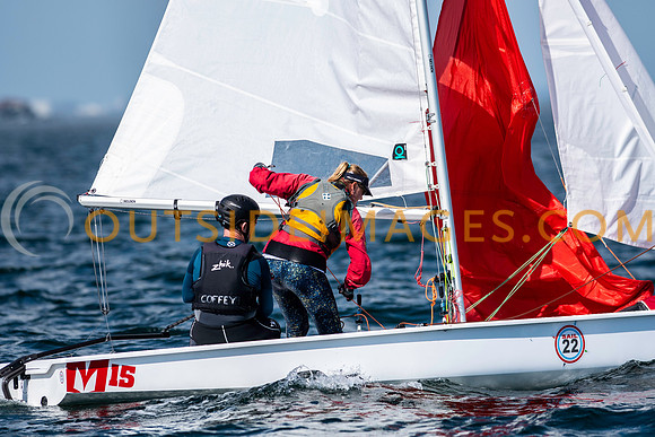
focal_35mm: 450
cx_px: 328
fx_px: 8189
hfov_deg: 4.6
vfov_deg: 3.1
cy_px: 218
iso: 200
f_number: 5
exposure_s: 1/3200
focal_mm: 300
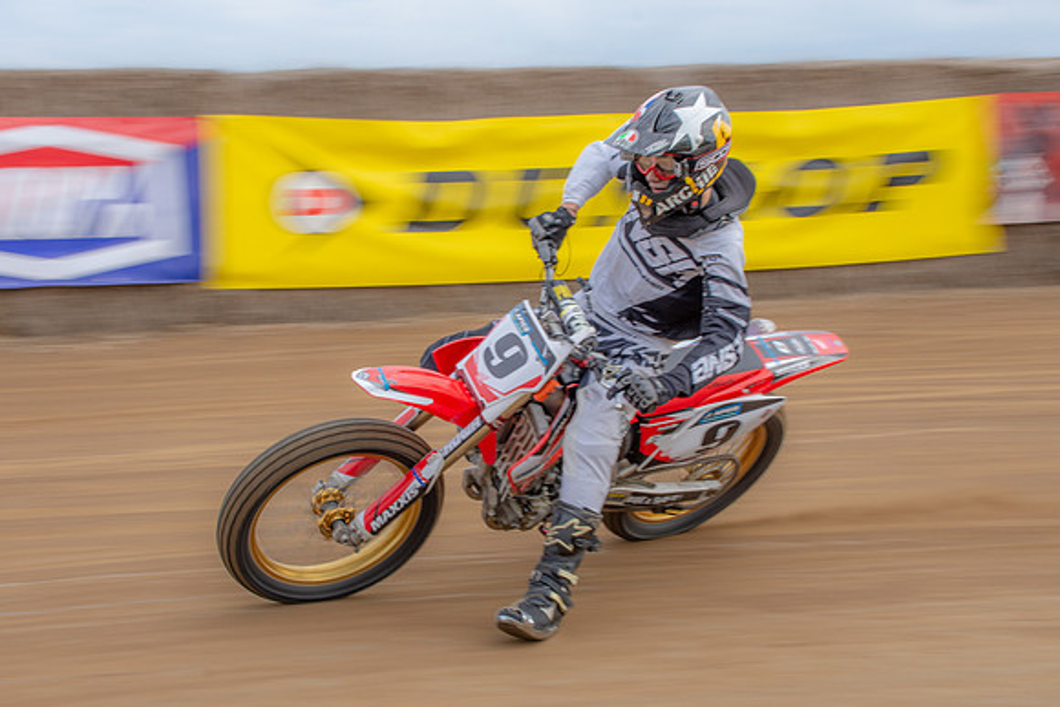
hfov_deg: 23.7
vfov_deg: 16.0
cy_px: 373
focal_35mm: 86
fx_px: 2521
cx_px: 472
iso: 200
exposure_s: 1/100
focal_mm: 50
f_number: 13
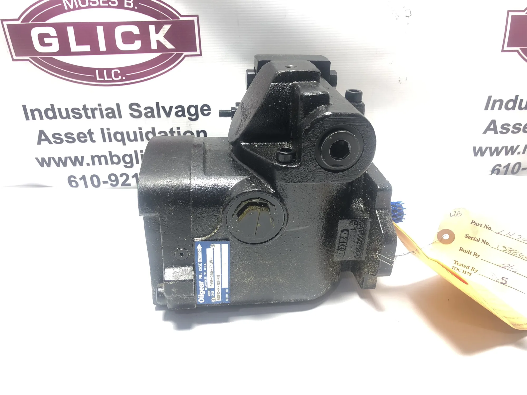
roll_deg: +0.4
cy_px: 198
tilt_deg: -26.8
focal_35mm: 28
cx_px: 264
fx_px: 426
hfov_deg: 63.4
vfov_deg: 49.7
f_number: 1.8
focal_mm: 3.99
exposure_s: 1/40
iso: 25
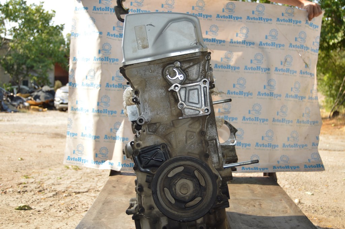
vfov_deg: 31.8
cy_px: 114
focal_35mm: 42
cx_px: 172
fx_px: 402
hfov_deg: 46.4
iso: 100
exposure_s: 1/200
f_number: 4.5
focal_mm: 28
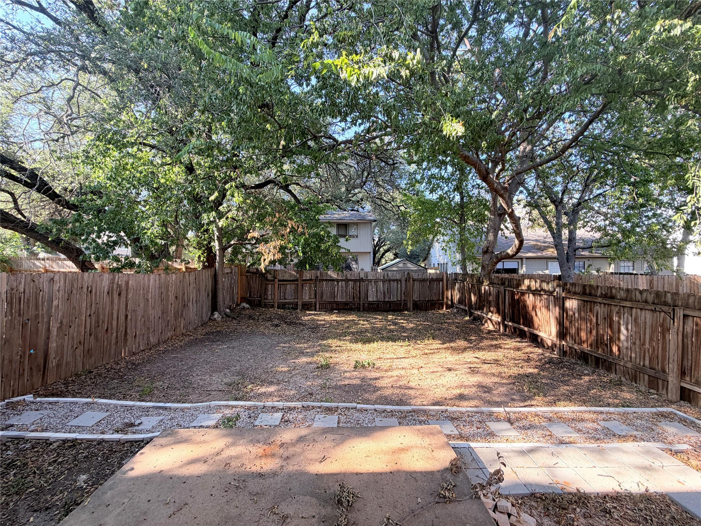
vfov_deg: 85.7
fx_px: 284
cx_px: 350
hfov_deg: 102.1
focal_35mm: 14
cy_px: 263
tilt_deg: +0.8
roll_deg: +0.7
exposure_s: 1/121
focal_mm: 2.22
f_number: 2.2
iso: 64
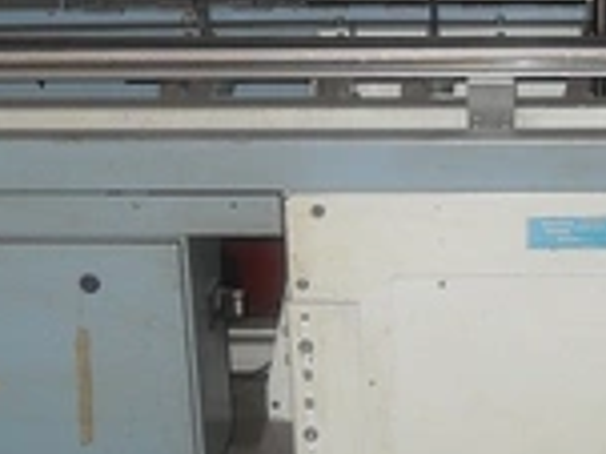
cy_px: 28
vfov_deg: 16.1
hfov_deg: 21.5
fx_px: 1574
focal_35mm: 90
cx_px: 478
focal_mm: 6.3
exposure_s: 1/45
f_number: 2.8
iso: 100
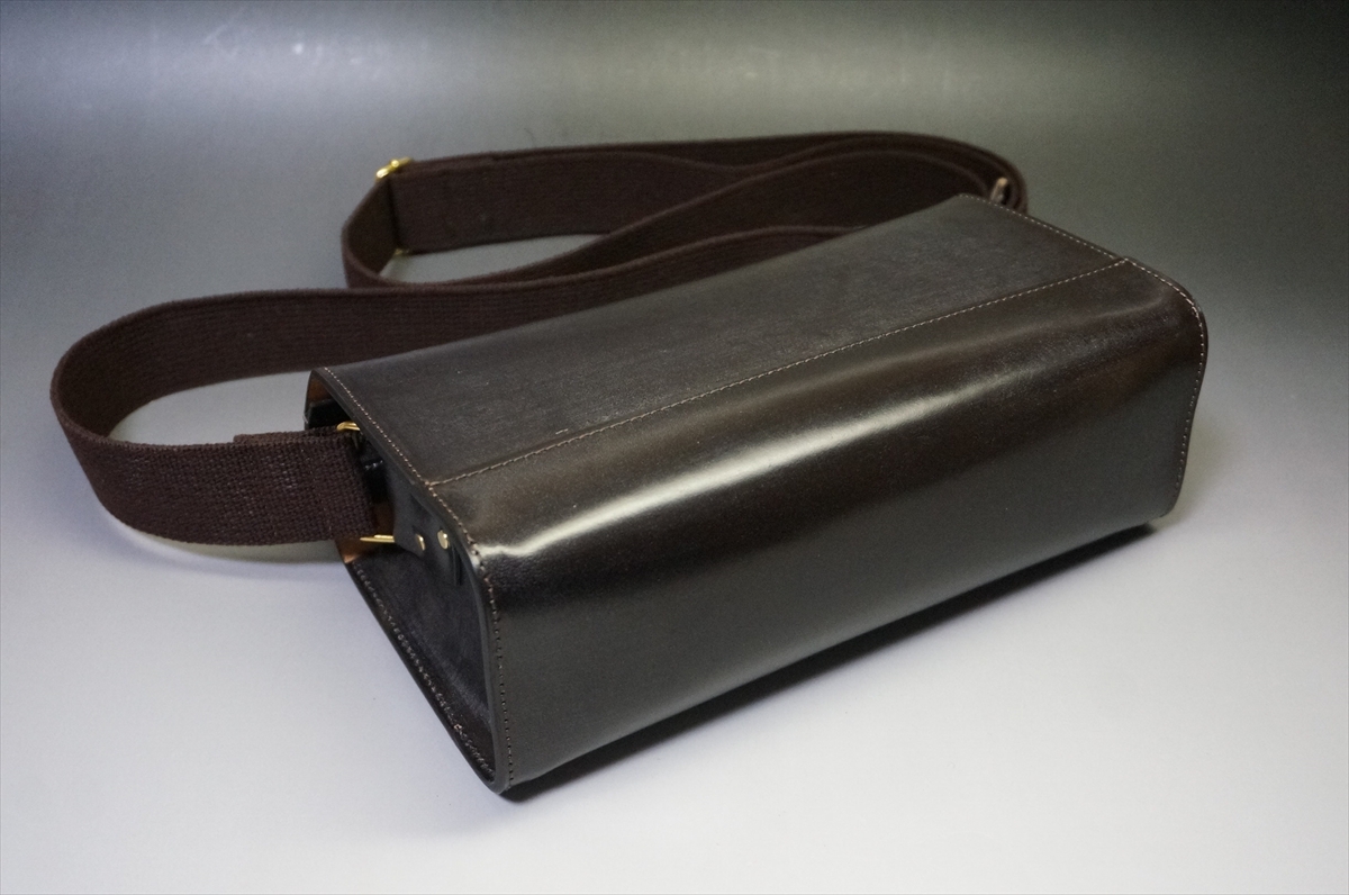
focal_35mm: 40
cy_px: 448
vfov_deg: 32.9
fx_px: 1515
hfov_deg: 48.0
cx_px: 674
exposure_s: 1/125
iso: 3200
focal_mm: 27
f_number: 4.5
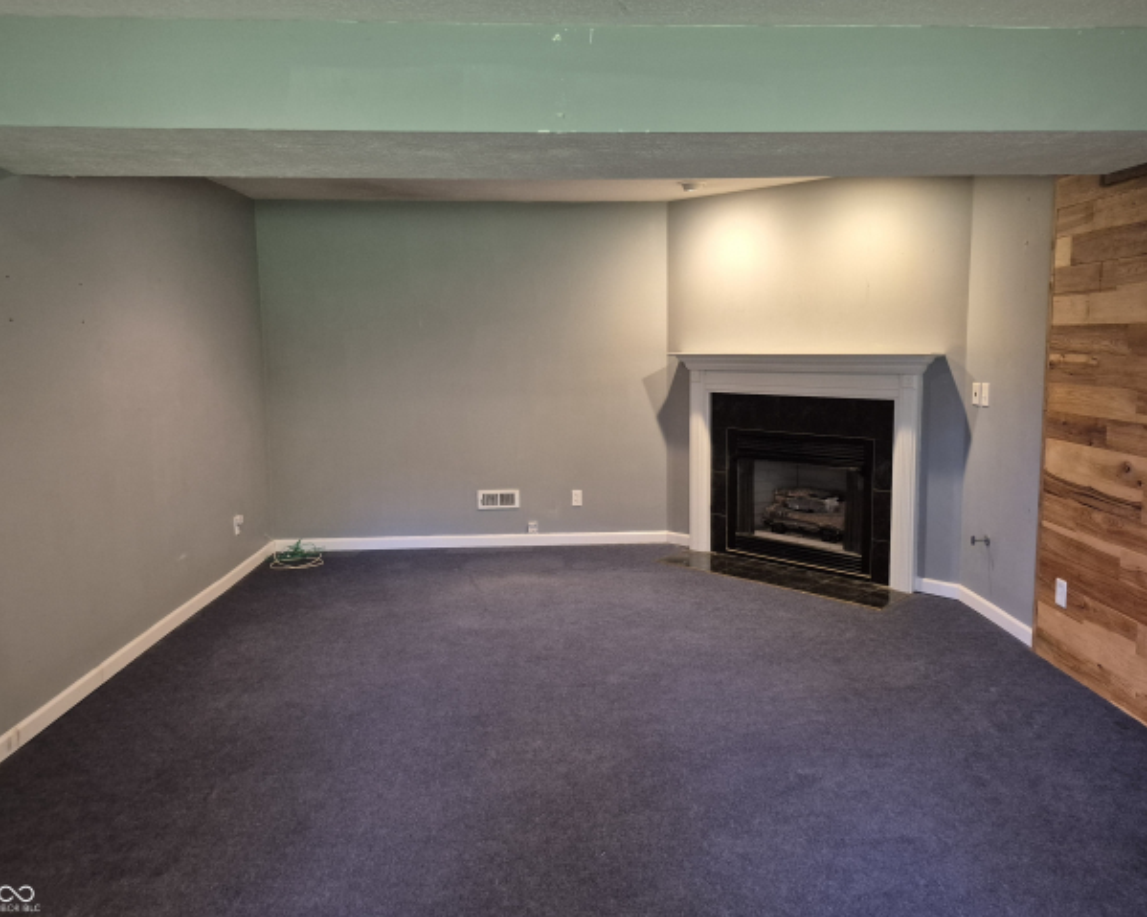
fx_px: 849
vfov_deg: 56.8
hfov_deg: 68.0
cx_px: 618
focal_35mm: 25
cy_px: 444
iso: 1000
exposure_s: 1/120
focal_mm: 5.4
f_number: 1.8
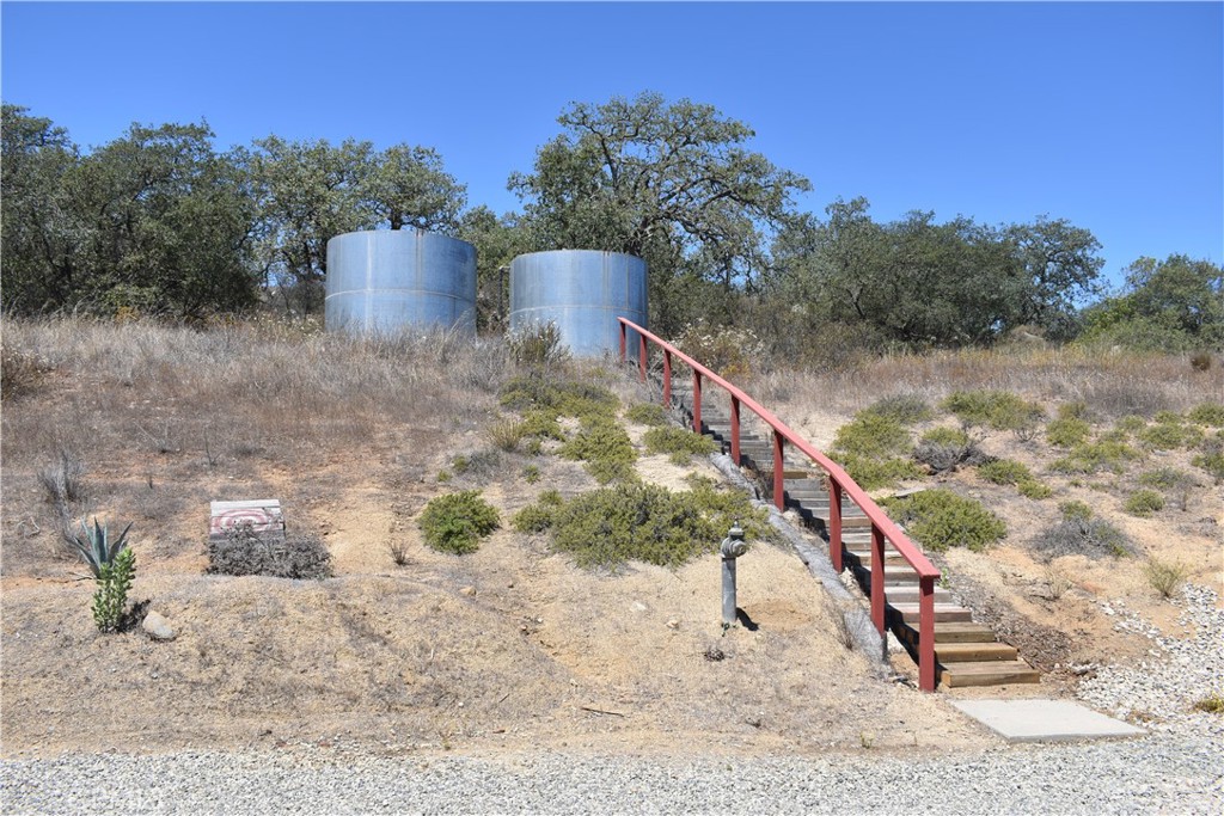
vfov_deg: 43.6
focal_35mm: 30
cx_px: 612
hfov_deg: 61.9
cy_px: 408
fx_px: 1020
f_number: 8
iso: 100
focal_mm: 20
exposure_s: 1/250
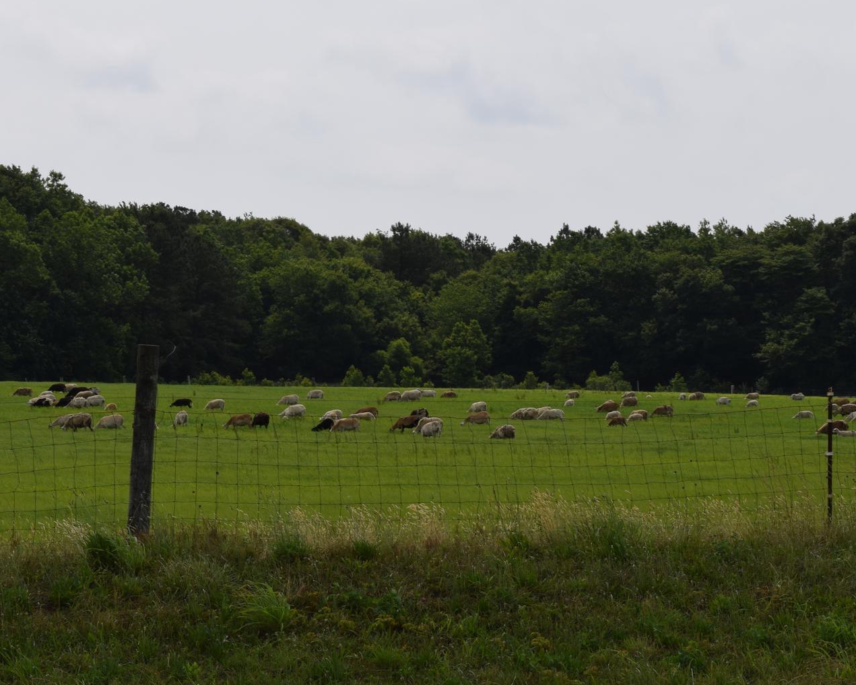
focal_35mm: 125
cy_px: 297
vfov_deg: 12.4
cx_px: 376
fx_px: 3161
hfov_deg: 15.4
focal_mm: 55
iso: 100
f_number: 14
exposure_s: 1/200
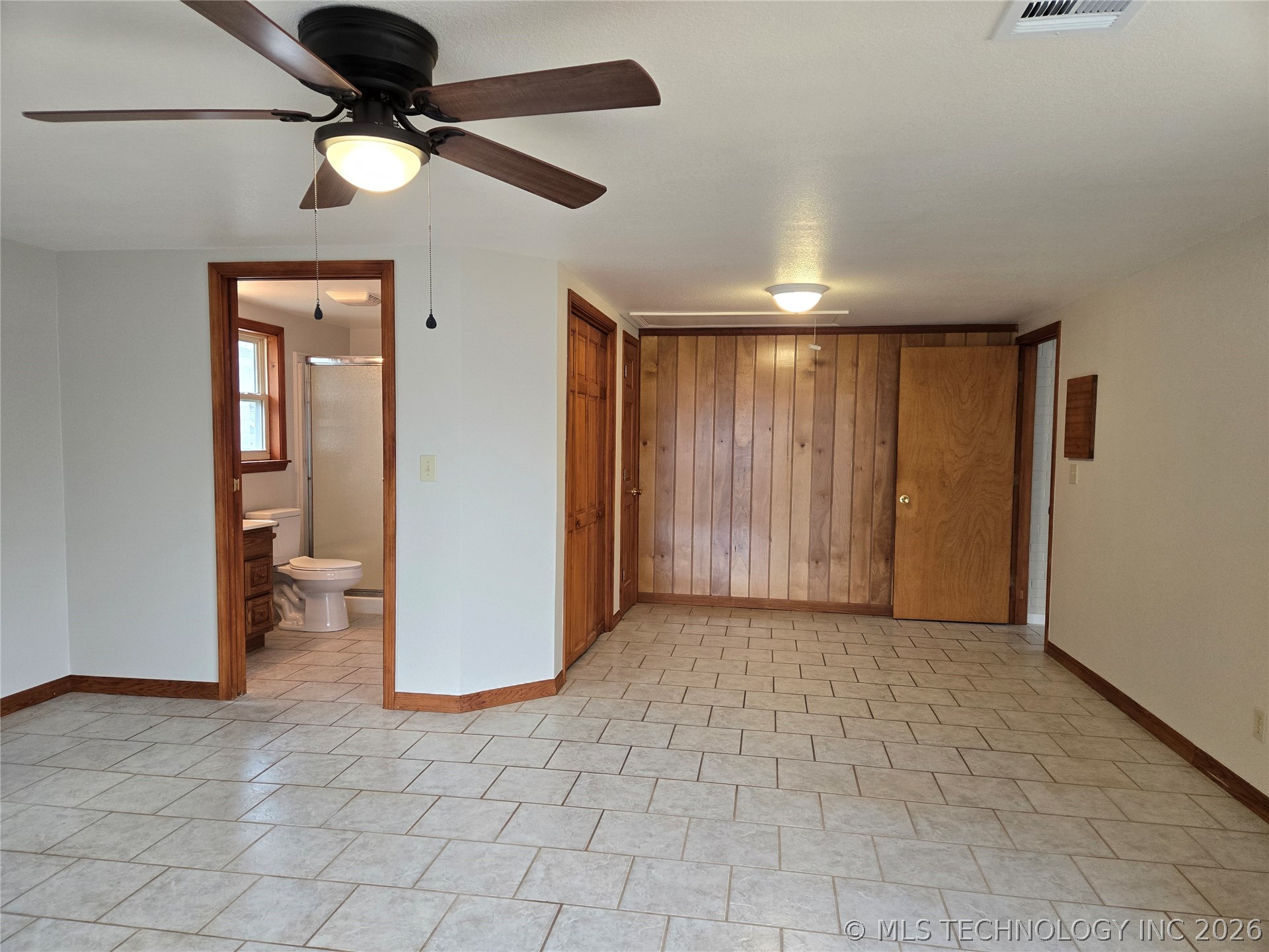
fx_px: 843
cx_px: 634
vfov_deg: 58.9
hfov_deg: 73.9
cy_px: 476
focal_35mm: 23
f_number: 1.8
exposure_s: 1/120
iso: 200
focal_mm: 5.4
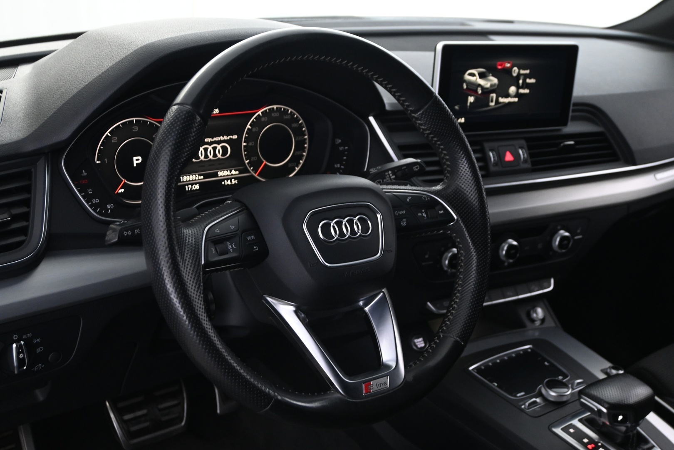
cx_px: 337
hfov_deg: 46.4
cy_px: 225
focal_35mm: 42
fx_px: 786
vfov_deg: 31.9
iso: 1600
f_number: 4.5
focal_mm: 28
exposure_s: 1/10
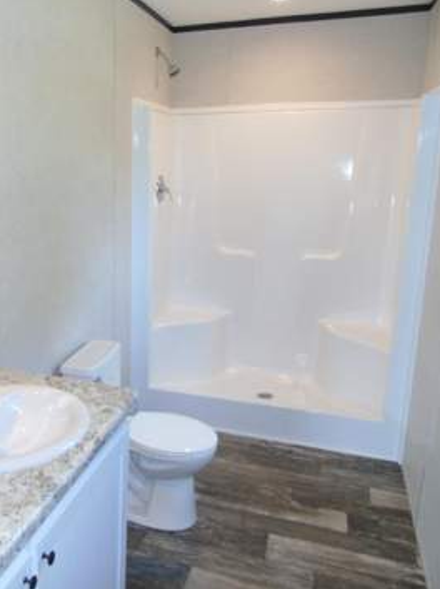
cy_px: 293
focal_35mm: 34
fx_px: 577
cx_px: 78
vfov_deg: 54.0
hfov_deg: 39.8
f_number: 3.4
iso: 200
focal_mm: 4.4
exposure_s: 1/30
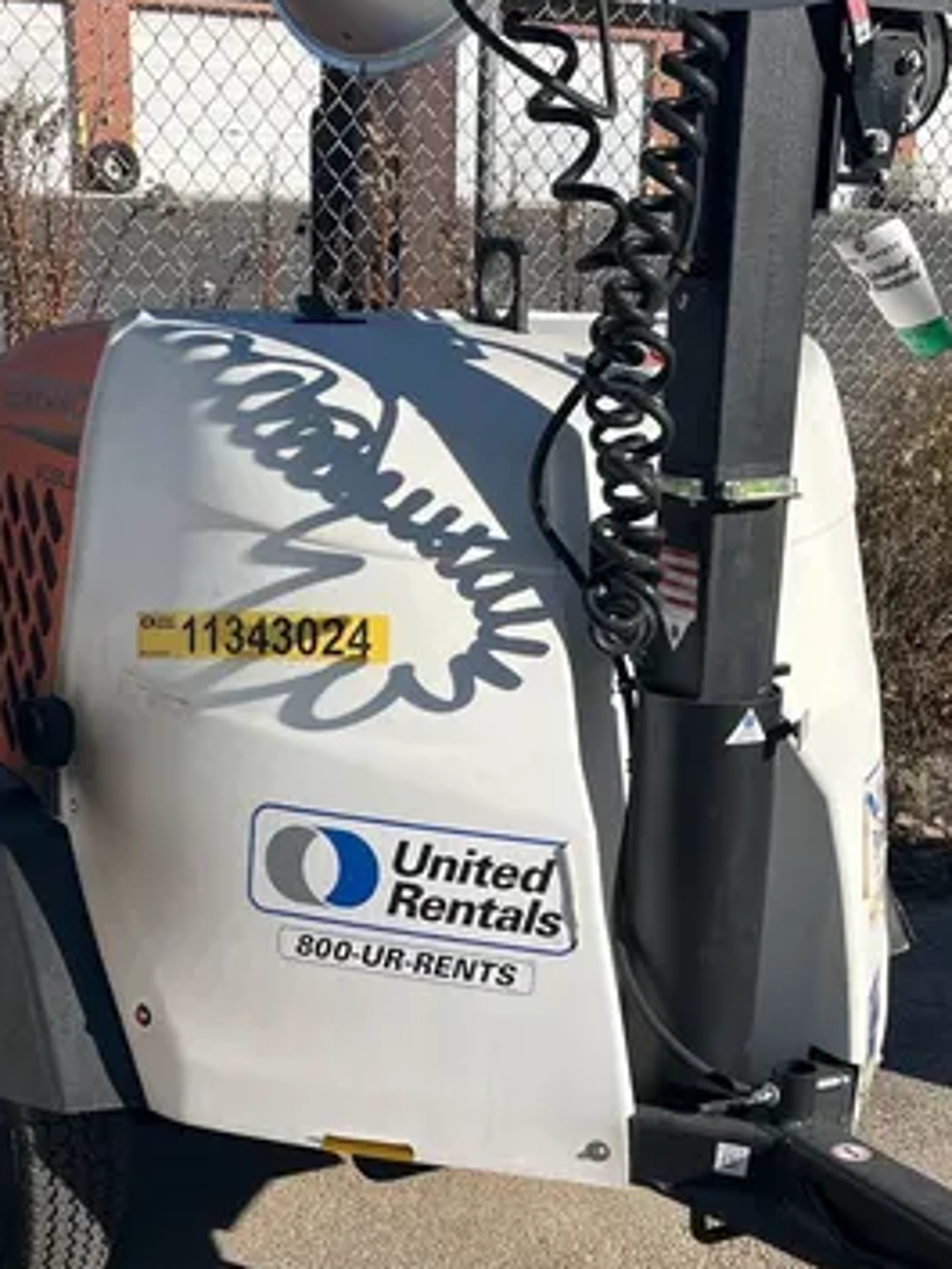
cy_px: 1077
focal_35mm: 54
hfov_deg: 27.0
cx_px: 507
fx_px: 1979
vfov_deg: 34.1
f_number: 1.6
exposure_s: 1/3623
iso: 50
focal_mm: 5.1
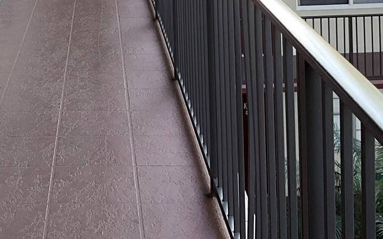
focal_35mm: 76
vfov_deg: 16.0
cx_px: 78
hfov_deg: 26.7
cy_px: -96
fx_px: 793
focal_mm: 3
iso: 50
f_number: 1.8
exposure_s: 1/120
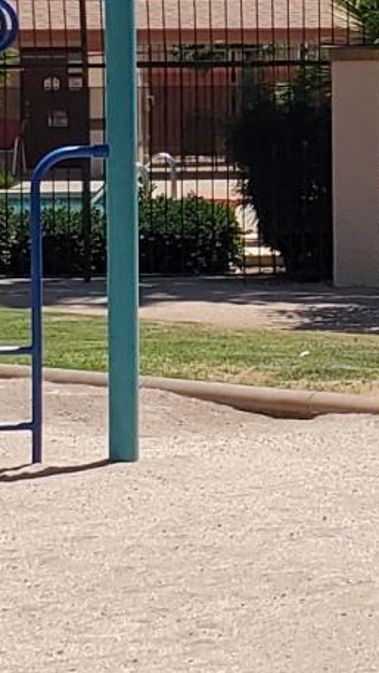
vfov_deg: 11.5
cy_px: 99
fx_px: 3324
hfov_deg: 6.5
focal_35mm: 186
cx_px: 370
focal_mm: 4.3
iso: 50
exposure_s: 1/1707
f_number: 2.4
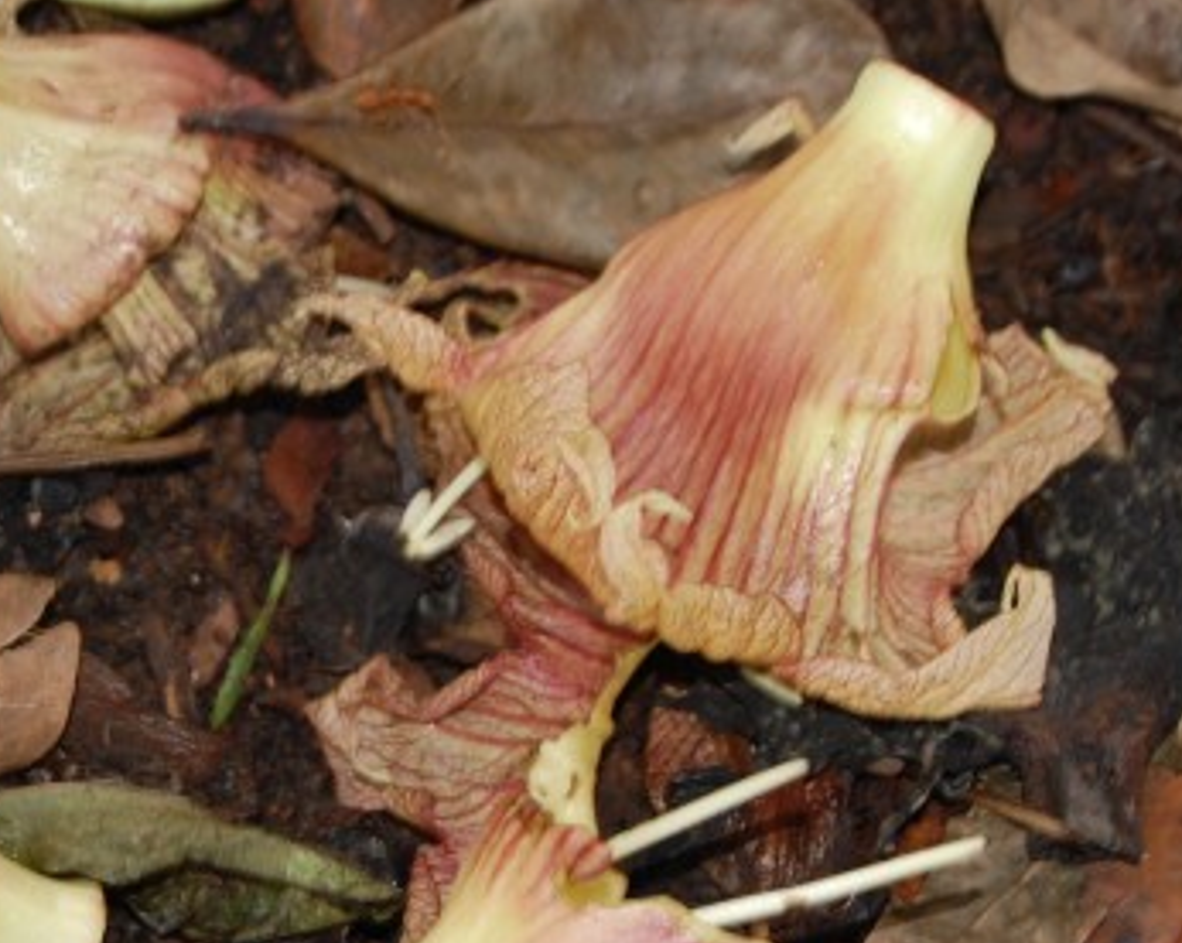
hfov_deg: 10.7
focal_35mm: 179
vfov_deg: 8.6
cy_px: 632
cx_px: 167
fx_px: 6258
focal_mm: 55
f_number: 5.6
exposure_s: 1/60
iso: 400
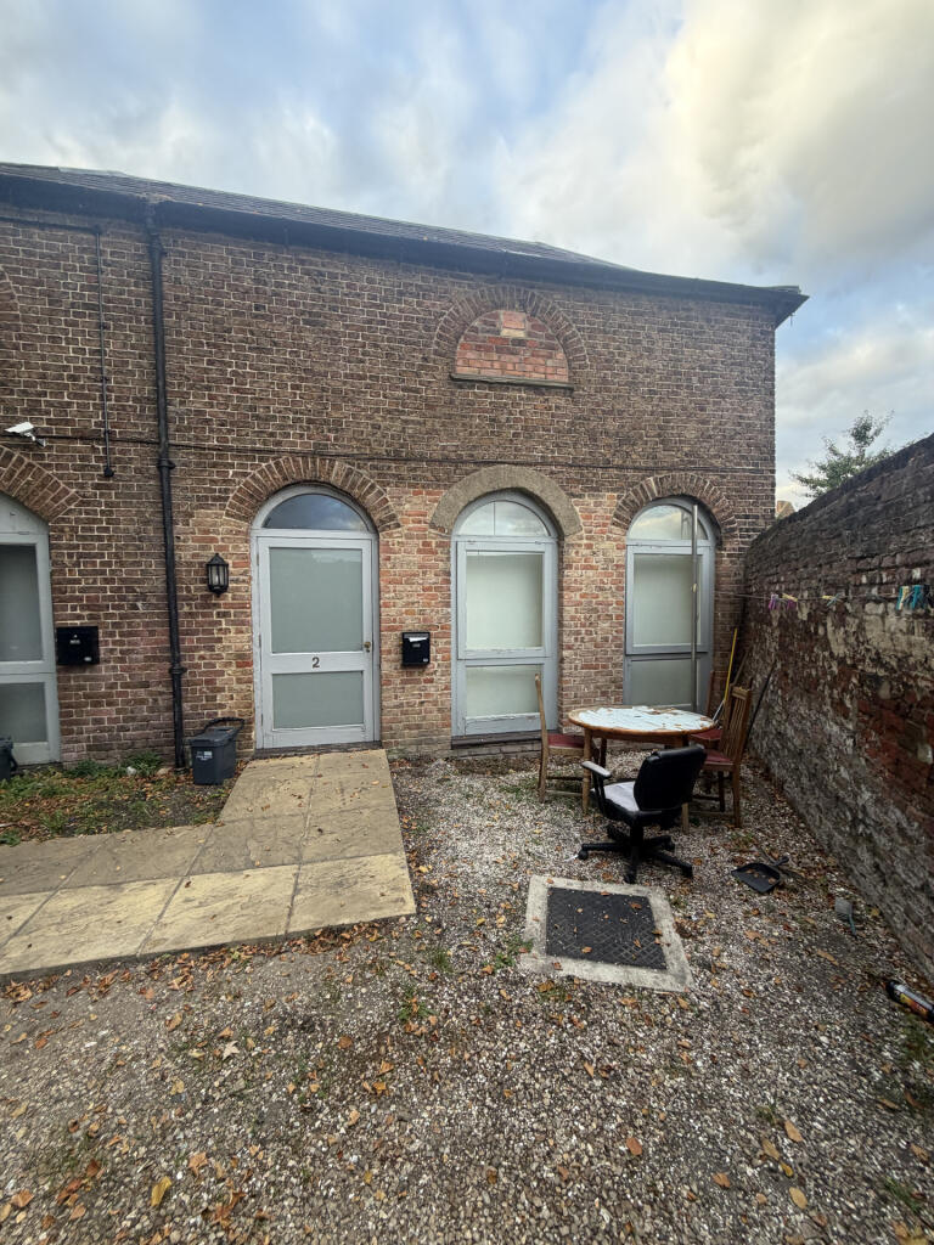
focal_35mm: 14
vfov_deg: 102.1
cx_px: 467
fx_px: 504
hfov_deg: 85.7
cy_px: 622
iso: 64
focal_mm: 2.22
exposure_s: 1/121
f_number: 2.2
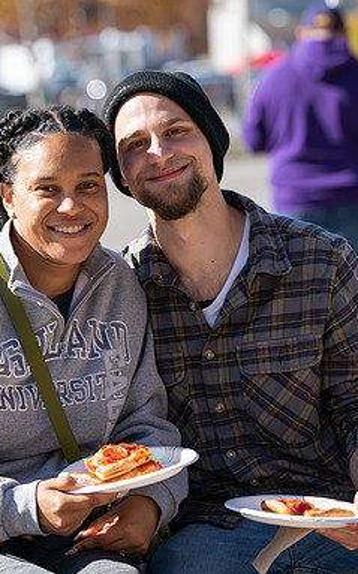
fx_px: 2797
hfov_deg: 7.3
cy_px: 286
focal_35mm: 179
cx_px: 87
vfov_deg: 11.7
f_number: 3.5
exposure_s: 1/640
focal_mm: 116
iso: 80
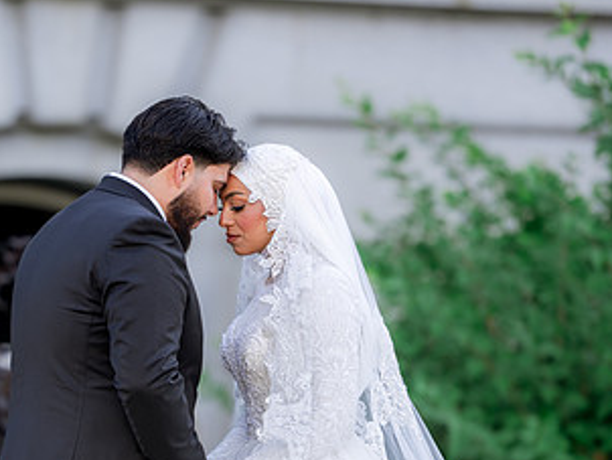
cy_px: 346
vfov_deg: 5.4
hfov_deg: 7.1
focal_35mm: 277
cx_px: 207
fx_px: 4901
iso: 200
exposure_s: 1/2000
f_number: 2
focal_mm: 150
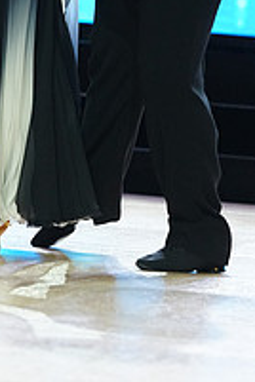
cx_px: 88
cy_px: -141
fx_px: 4452
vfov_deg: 4.9
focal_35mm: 419
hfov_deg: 3.3
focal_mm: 145
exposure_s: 1/250
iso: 2500
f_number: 4
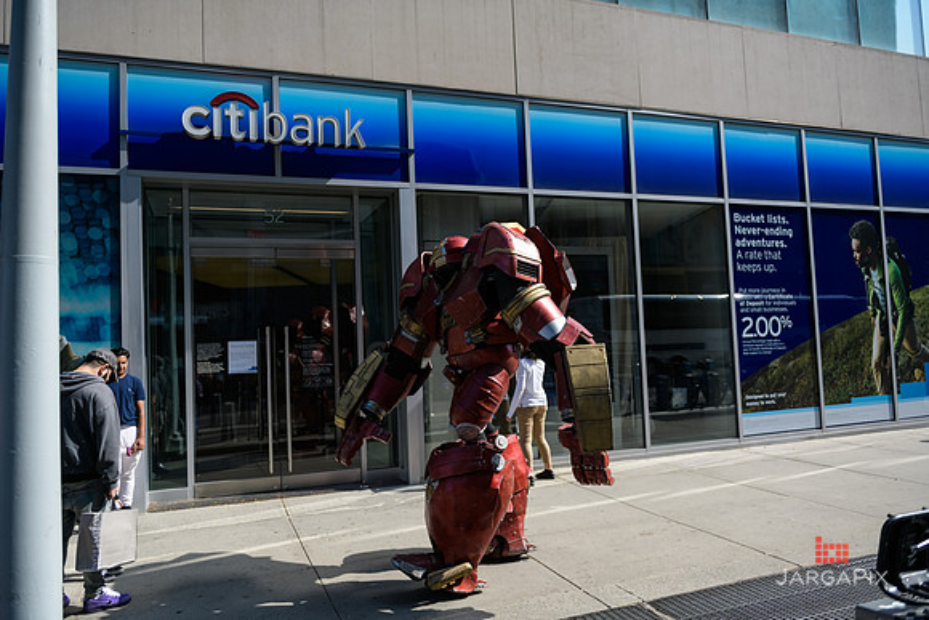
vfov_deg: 48.0
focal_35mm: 27
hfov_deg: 67.4
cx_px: 464
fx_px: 697
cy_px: 310
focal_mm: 27
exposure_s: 1/2500
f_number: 3.2
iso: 200
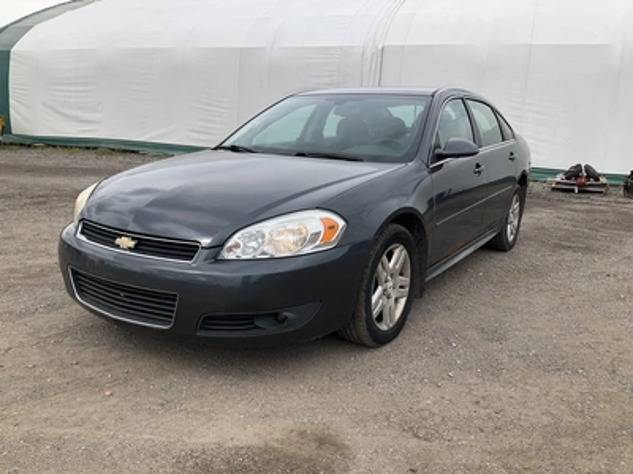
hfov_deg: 61.7
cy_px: 237
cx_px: 316
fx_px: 530
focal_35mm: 29
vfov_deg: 48.2
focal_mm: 3
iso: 25
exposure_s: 1/1250
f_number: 1.8
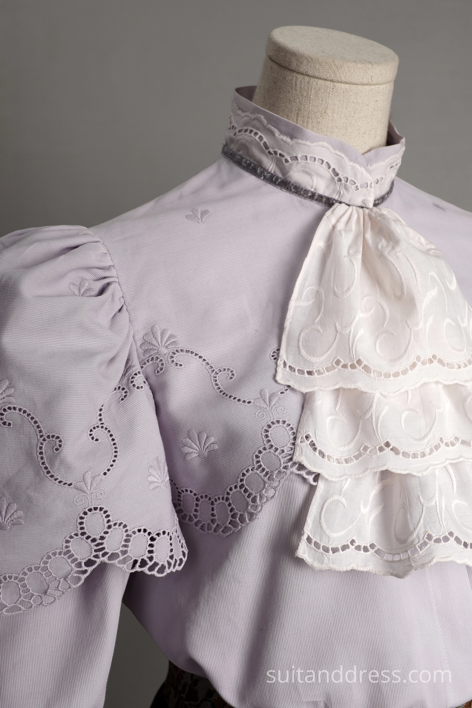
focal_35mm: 48
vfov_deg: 41.1
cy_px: 354
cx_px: 236
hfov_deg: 28.1
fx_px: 944
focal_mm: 32
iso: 320
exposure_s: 1/60
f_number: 7.1
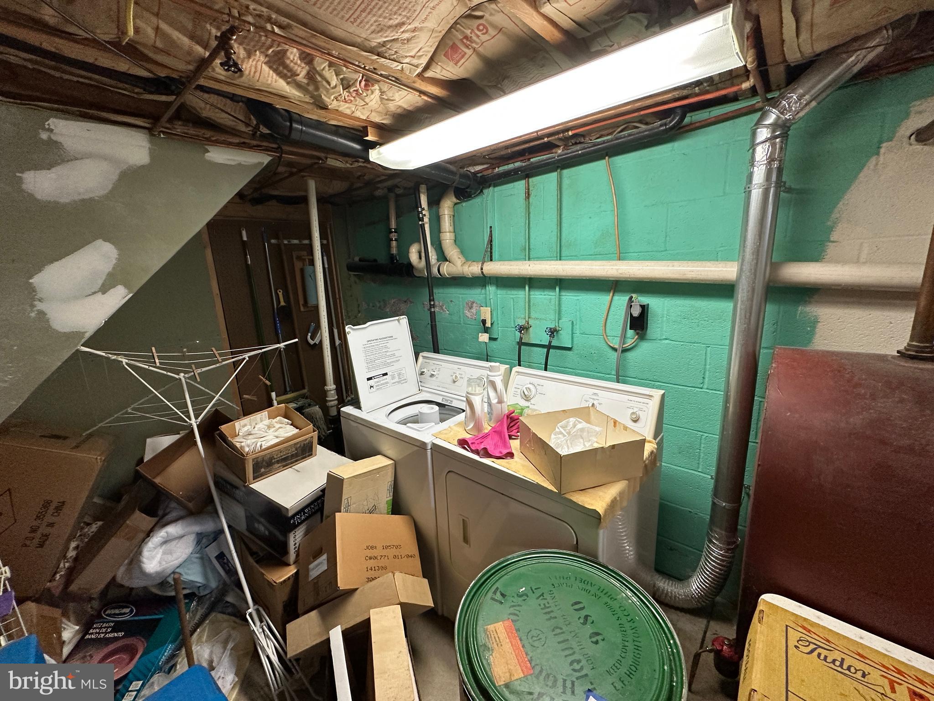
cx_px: 467
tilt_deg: -12.9
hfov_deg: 102.1
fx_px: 378
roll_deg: +2.9
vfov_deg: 85.7
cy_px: 350
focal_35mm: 14
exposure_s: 1/120
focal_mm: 2.22
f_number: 2.2
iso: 250
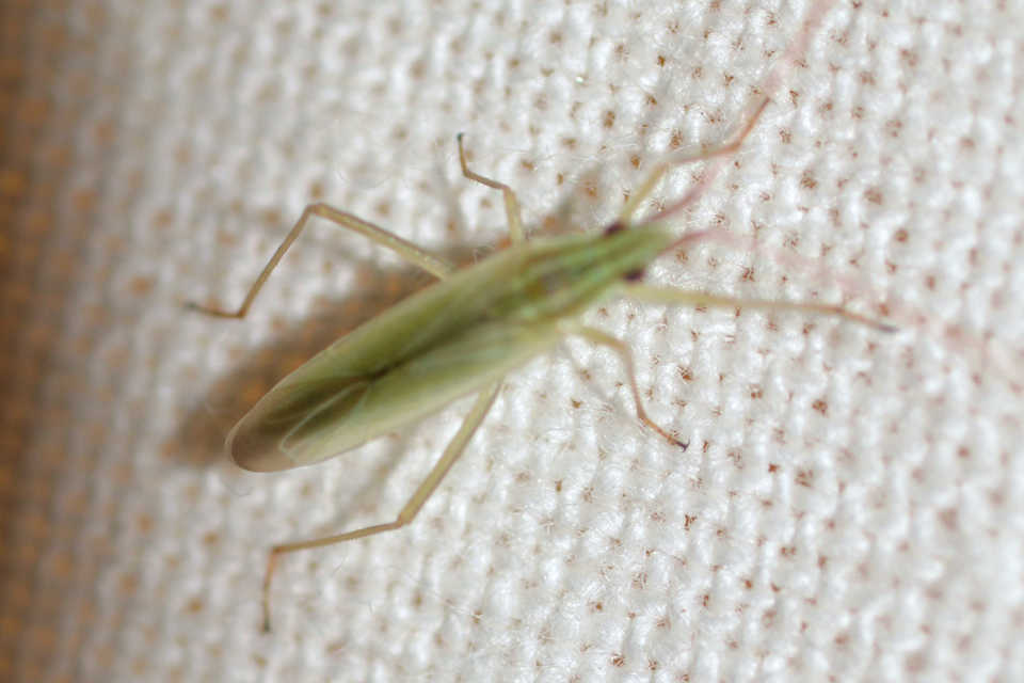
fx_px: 4266
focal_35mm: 150
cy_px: 342
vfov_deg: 9.1
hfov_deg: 13.7
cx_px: 512
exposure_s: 1/200
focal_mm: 100
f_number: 18
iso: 100
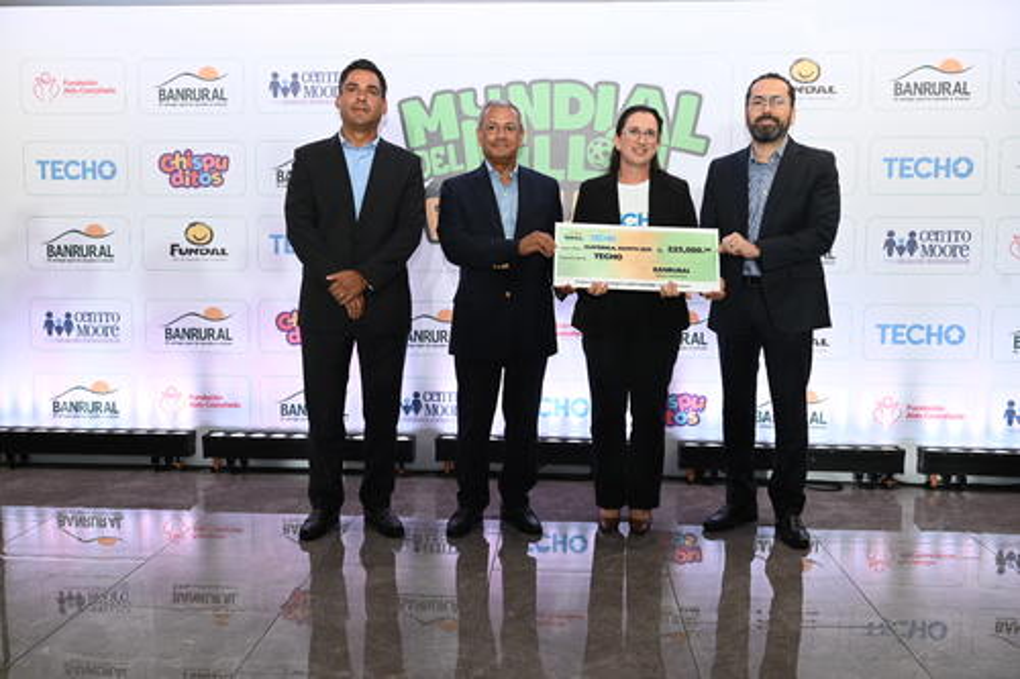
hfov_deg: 58.7
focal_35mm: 32
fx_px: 906
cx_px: 510
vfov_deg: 41.1
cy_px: 340
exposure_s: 1/100
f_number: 5.6
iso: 560
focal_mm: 32
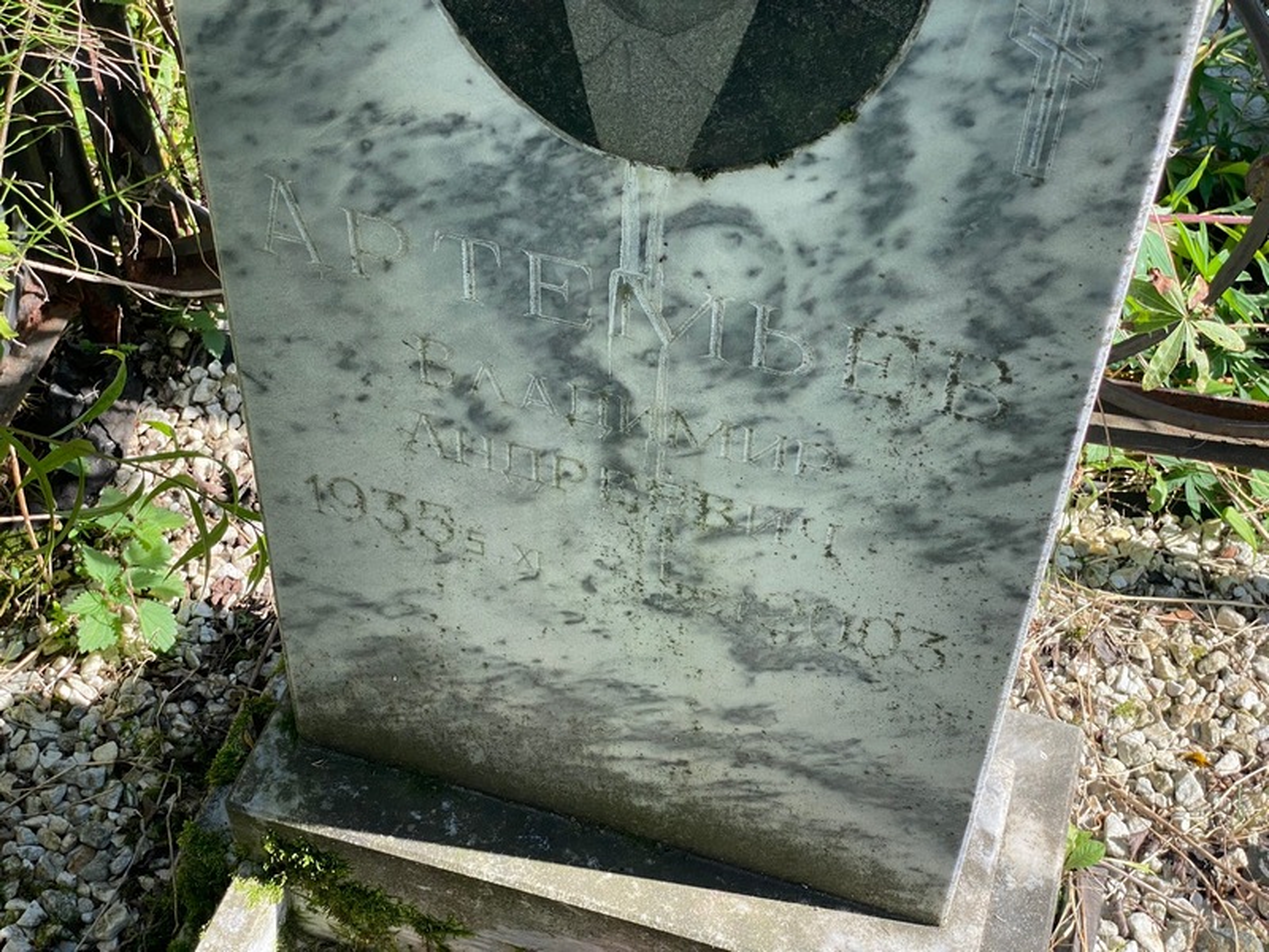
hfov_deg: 36.8
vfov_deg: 28.0
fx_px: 1906
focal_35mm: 52
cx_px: 634
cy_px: 476
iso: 20
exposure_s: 1/268
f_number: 2
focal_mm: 6
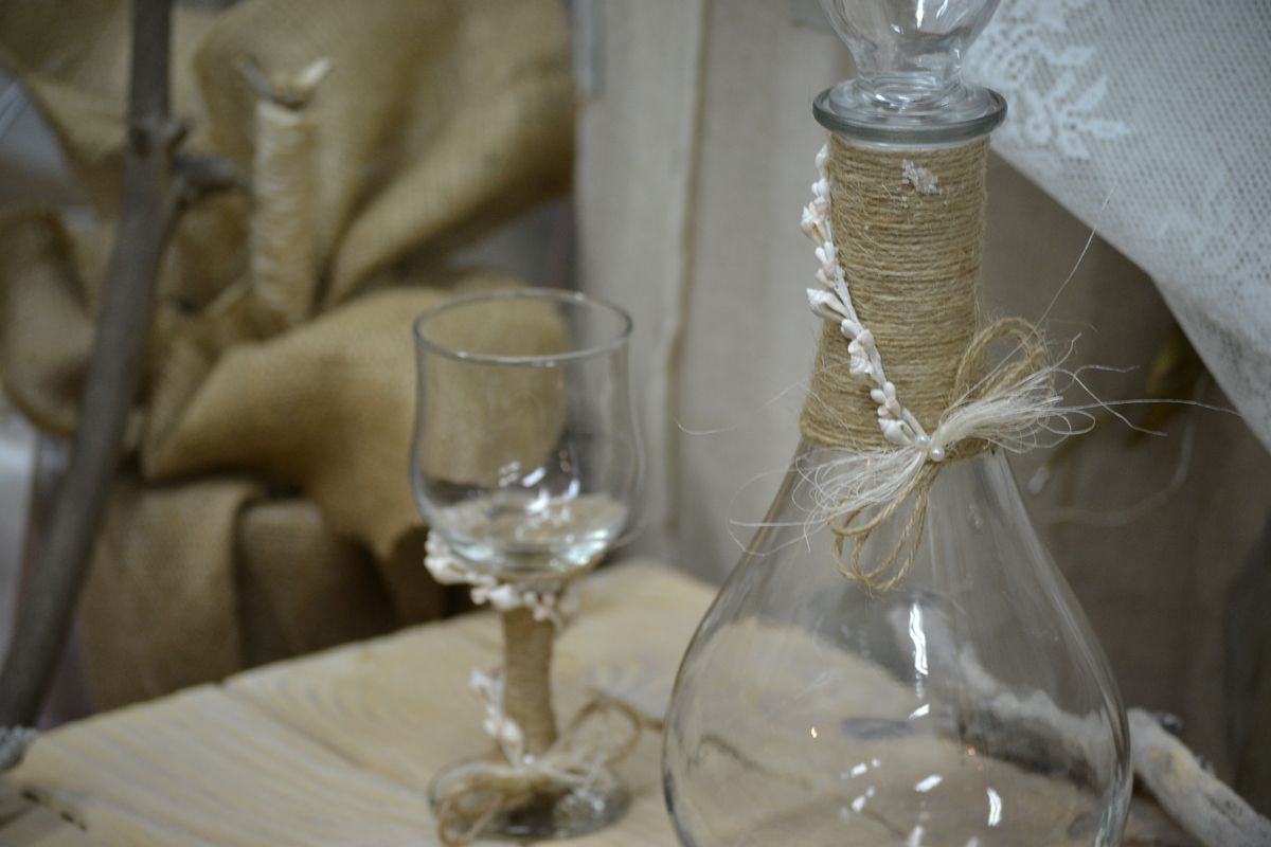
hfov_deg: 17.1
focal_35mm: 120
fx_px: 4236
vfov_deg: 11.4
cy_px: 424
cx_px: 636
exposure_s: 1/60
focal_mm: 80
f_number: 4.2
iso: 720
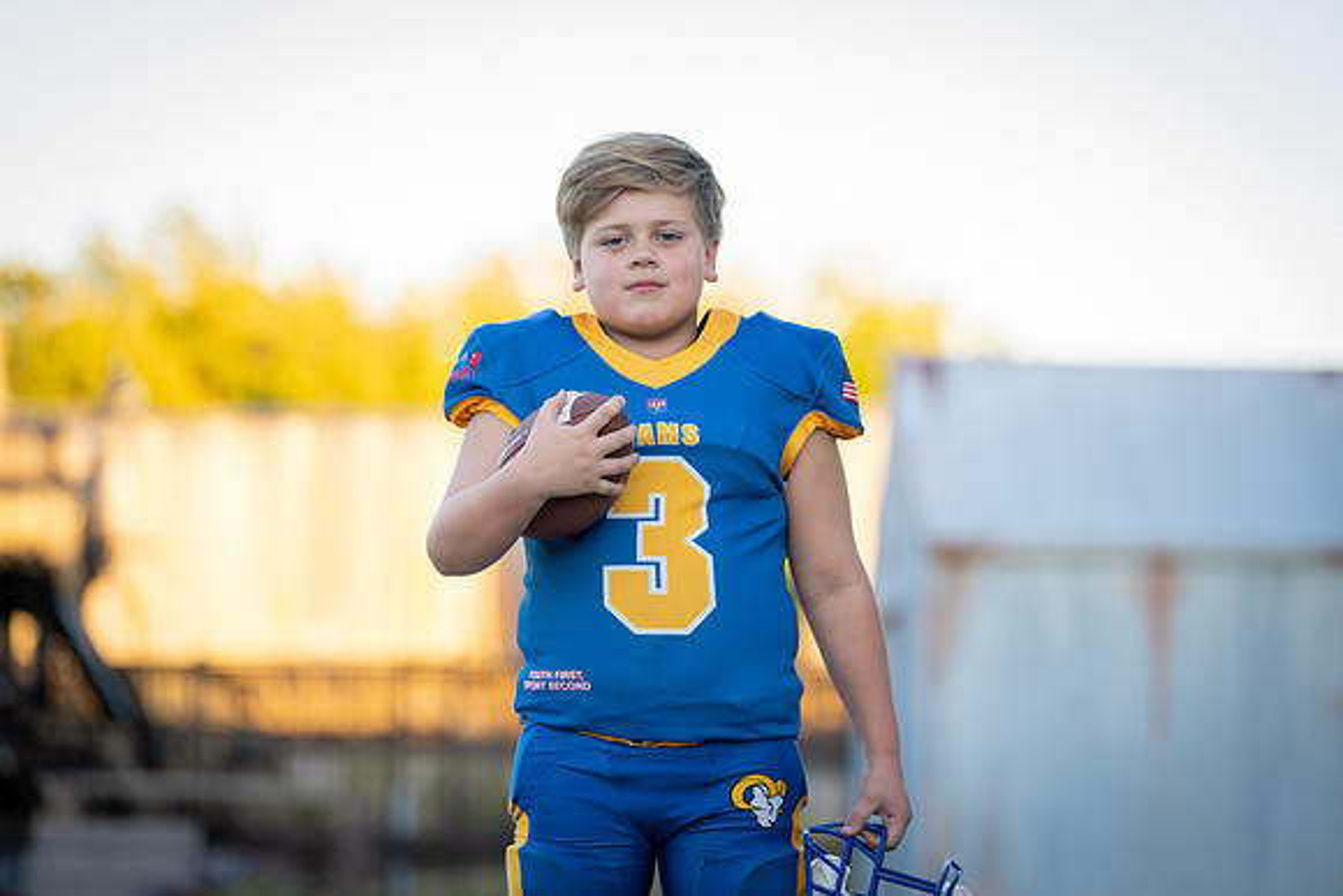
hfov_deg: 15.3
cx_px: 672
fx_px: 4997
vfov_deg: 10.2
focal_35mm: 134
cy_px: 448
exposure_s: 1/320
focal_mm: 131
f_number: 2.8
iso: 250
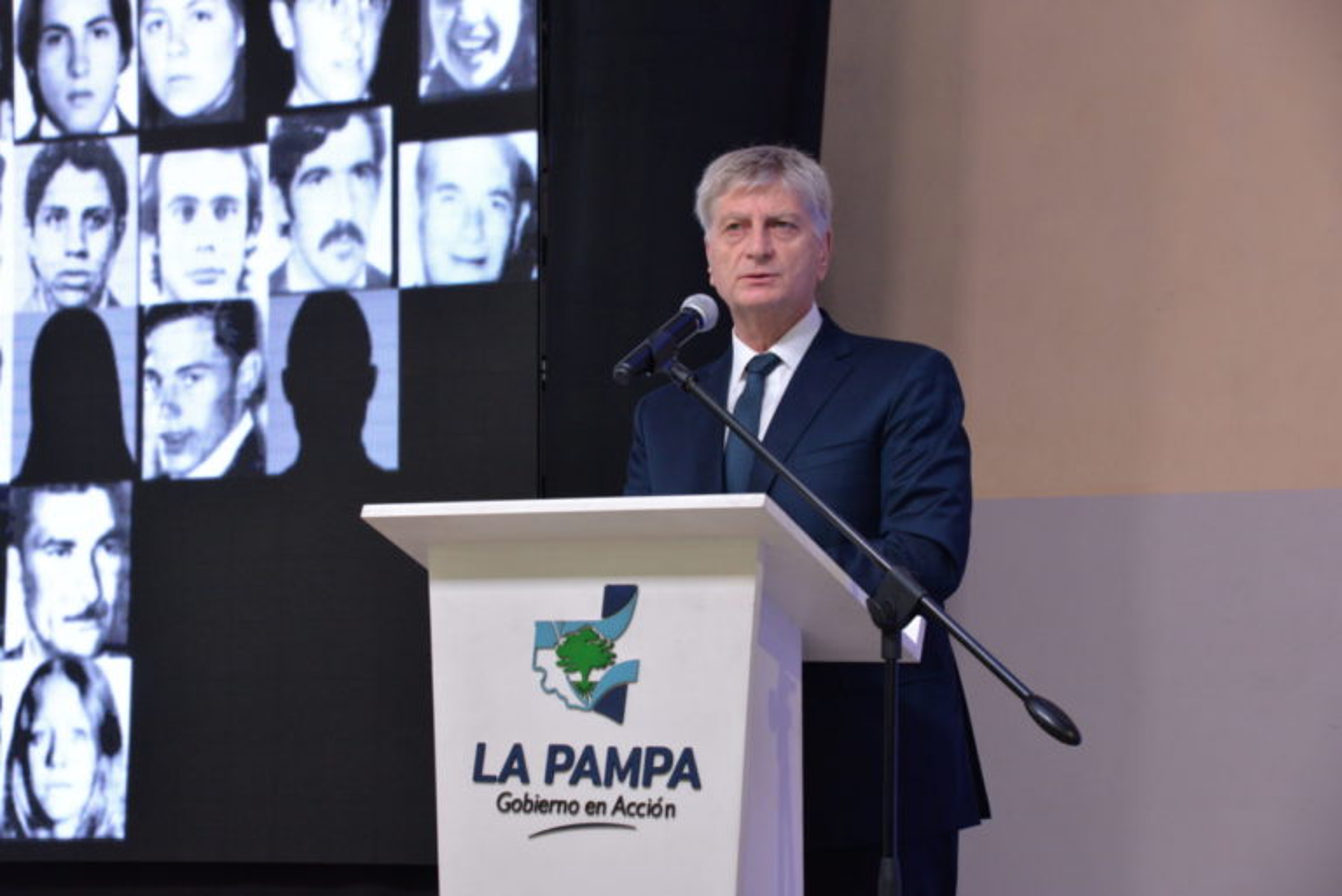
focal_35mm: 82
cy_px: 448
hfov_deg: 24.7
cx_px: 671
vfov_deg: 16.7
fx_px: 3058
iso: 2500
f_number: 7.1
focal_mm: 82
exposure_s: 1/160
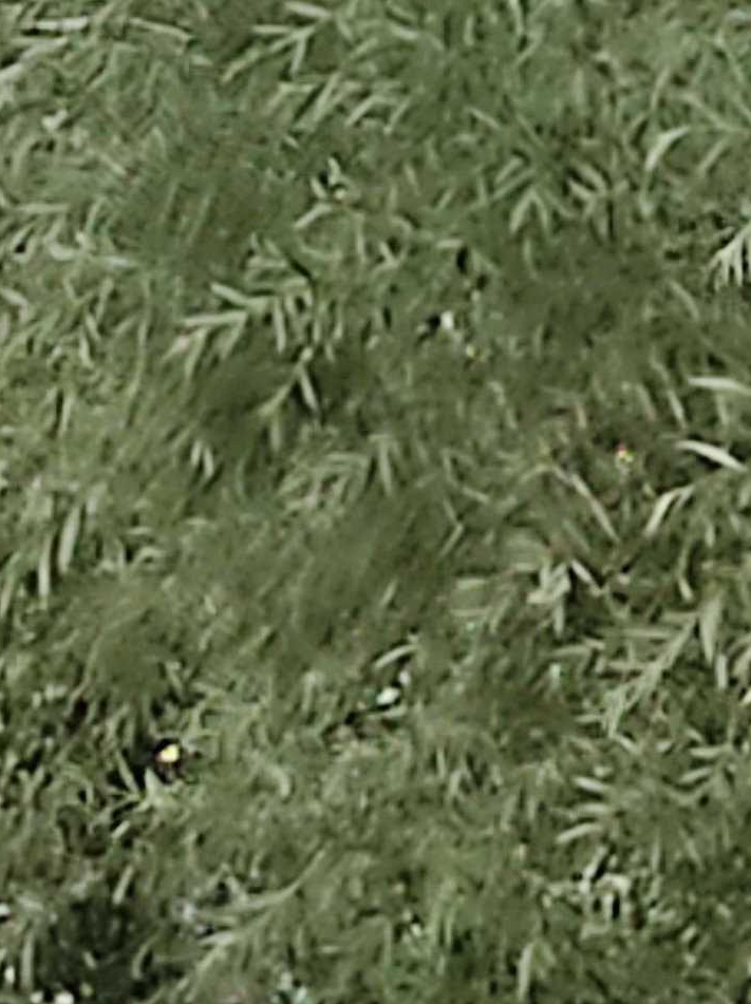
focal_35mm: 122
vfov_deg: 13.8
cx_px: 341
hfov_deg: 12.1
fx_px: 3536
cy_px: 1976
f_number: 1.89
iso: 100
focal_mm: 5.43
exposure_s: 1/1307
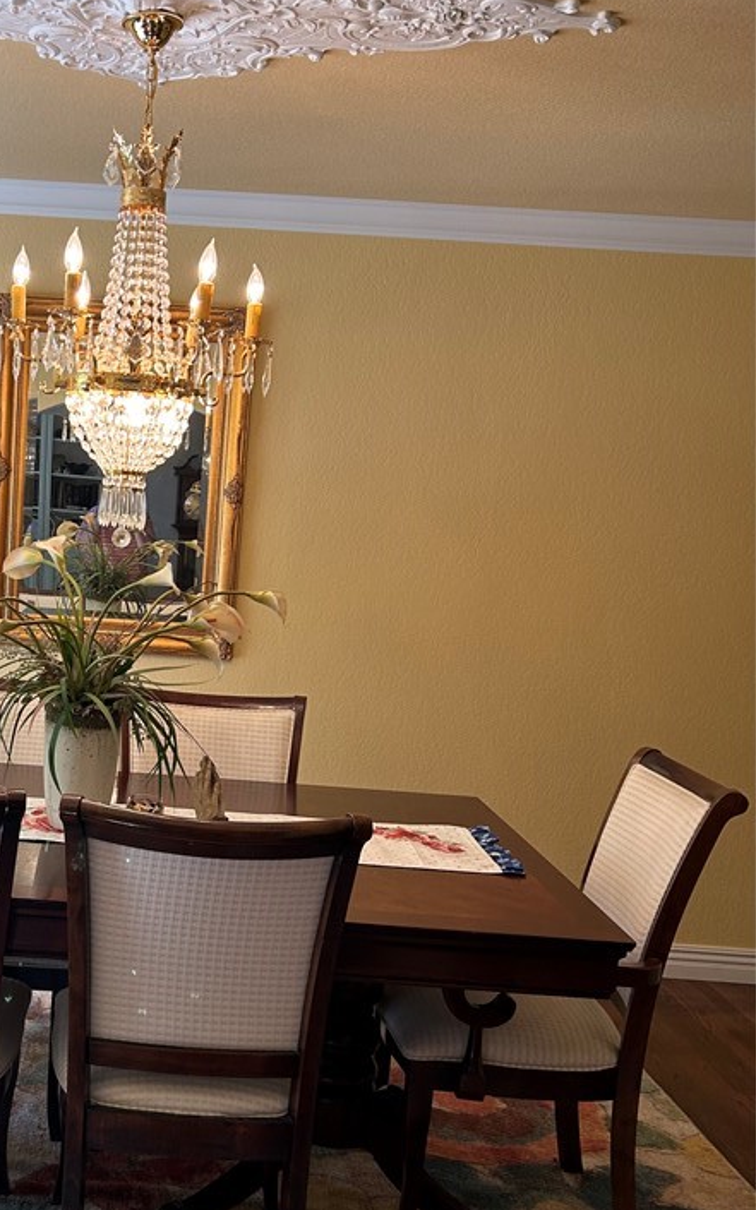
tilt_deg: -4.9
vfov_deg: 49.3
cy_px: 646
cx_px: 99
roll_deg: -3.1
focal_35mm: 40
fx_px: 1319
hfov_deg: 30.8
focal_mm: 5.7
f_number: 1.5
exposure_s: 1/120
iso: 64
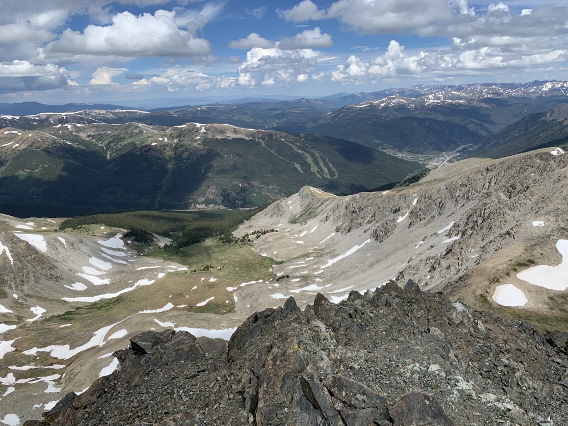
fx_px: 427
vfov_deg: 53.1
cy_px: 213
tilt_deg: -14.5
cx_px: 284
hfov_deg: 67.3
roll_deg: +2.8
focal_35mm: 26
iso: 25
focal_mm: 4.25
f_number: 1.8
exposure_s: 1/3401
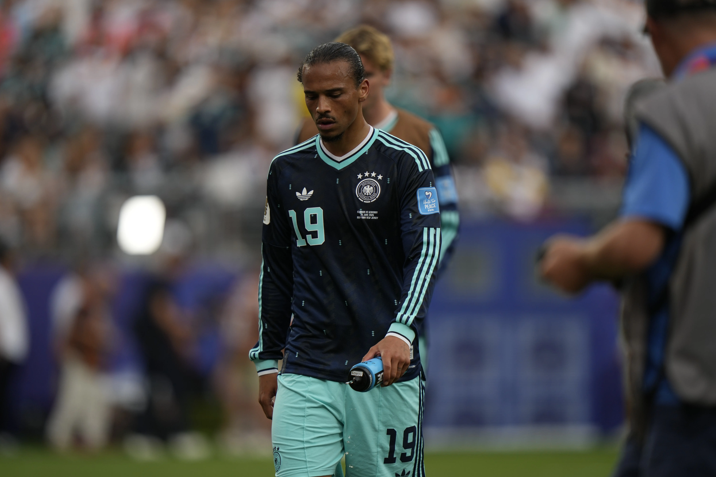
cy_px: 241
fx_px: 8114
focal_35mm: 408
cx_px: 353
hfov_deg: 5.1
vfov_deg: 3.4
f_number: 2.8
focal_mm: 400
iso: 400
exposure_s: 1/1600
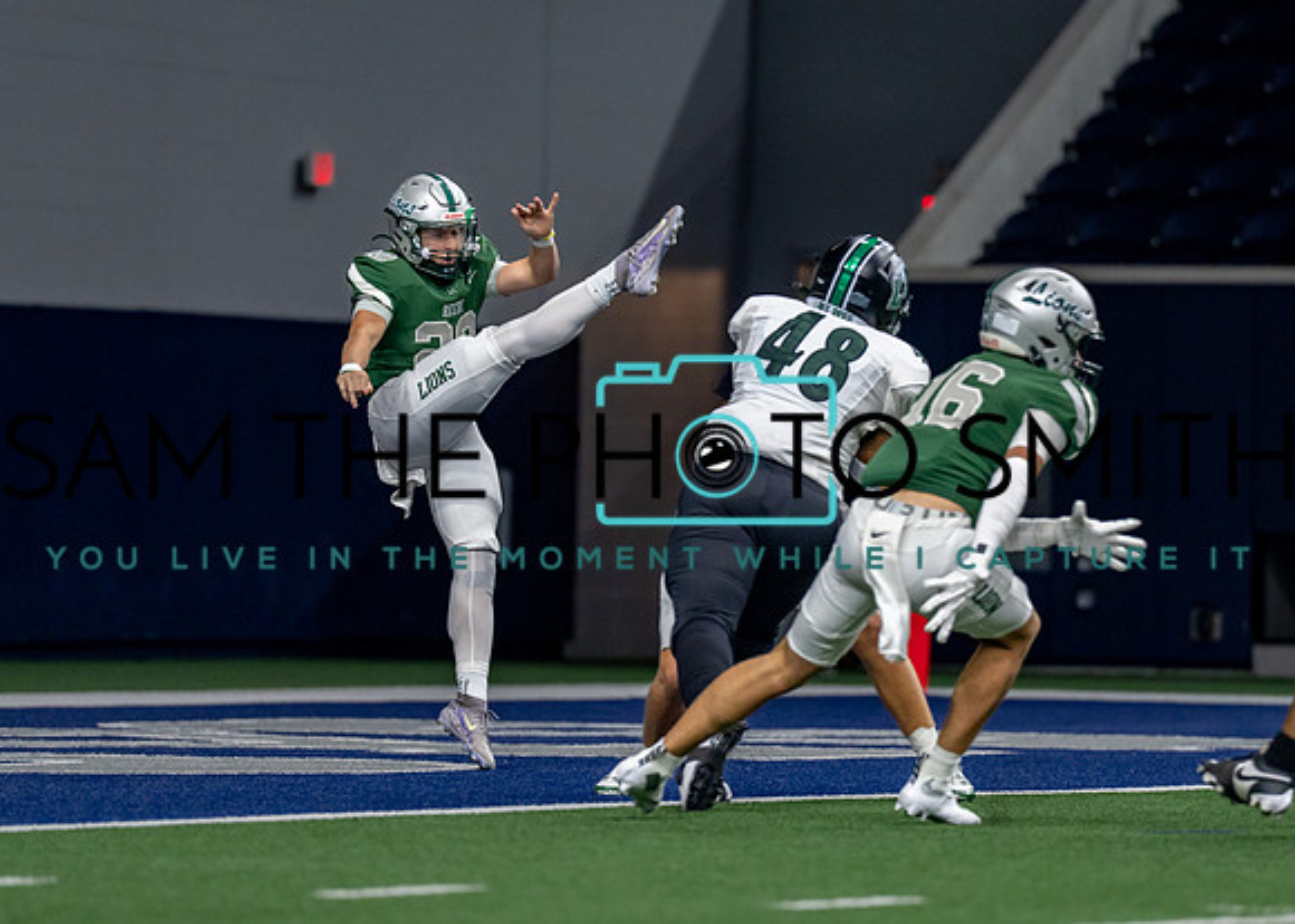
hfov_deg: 6.1
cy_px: 399
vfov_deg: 4.4
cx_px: 732
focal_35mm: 331
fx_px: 12159
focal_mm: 200
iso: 1250
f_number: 2.8
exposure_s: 1/1000
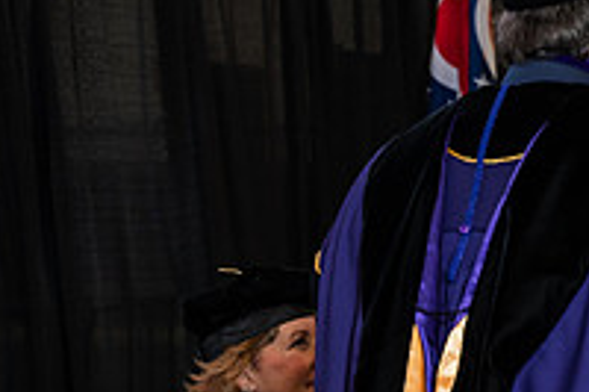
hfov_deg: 9.9
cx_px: 763
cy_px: 332
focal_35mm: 203
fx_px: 3318
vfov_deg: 6.7
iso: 1250
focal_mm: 70
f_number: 4.5
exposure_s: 1/200
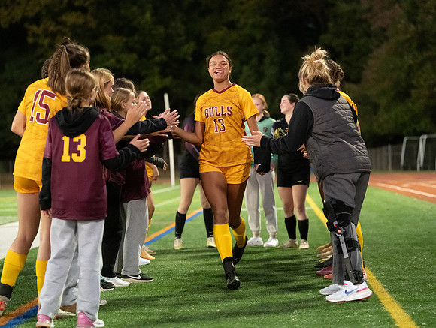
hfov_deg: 19.6
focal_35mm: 100
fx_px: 1259
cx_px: 218
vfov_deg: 14.9
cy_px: 164
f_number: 2.8
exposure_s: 1/640
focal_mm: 92
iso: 16000
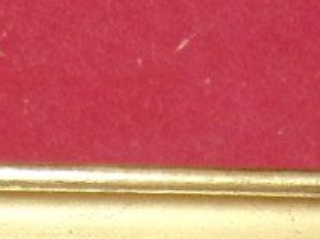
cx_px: 364
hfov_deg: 9.5
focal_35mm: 206
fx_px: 1902
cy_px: 595
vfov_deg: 6.8
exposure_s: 1/34
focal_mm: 6.5
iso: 200
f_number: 3.9
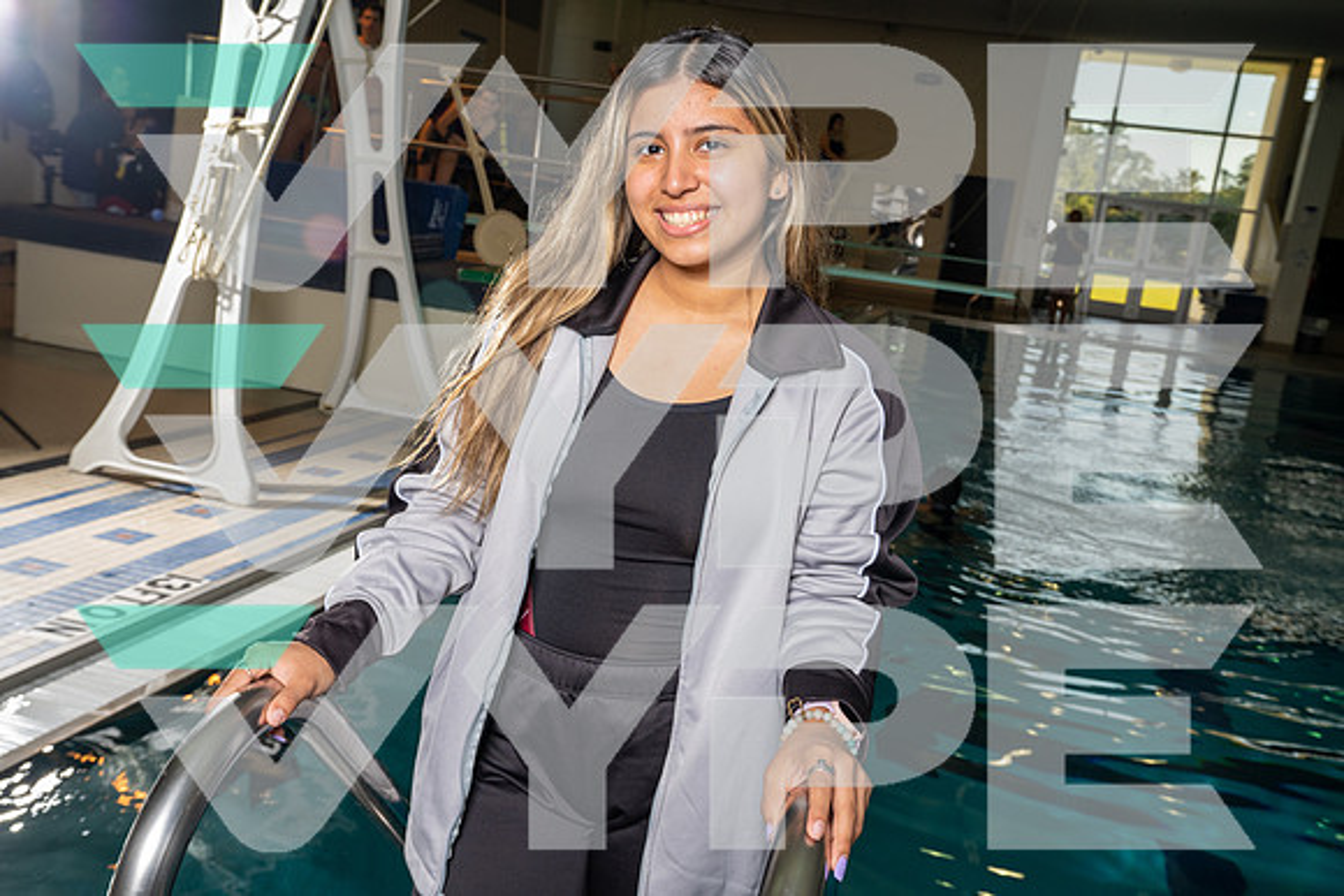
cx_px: 672
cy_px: 448
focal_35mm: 35
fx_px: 1307
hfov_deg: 54.4
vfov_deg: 37.9
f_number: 8
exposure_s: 1/250
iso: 800
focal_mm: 35
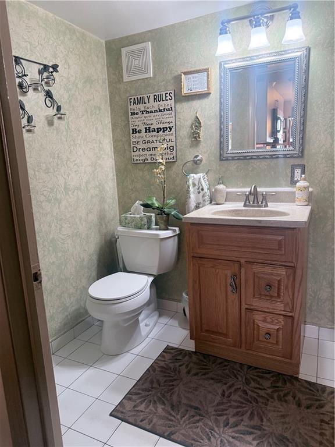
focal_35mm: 24
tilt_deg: -10.2
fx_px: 310
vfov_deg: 71.6
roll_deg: +3.8
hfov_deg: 56.8
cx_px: 168
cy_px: 224
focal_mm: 6.76
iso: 320
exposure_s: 1/120
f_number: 1.78
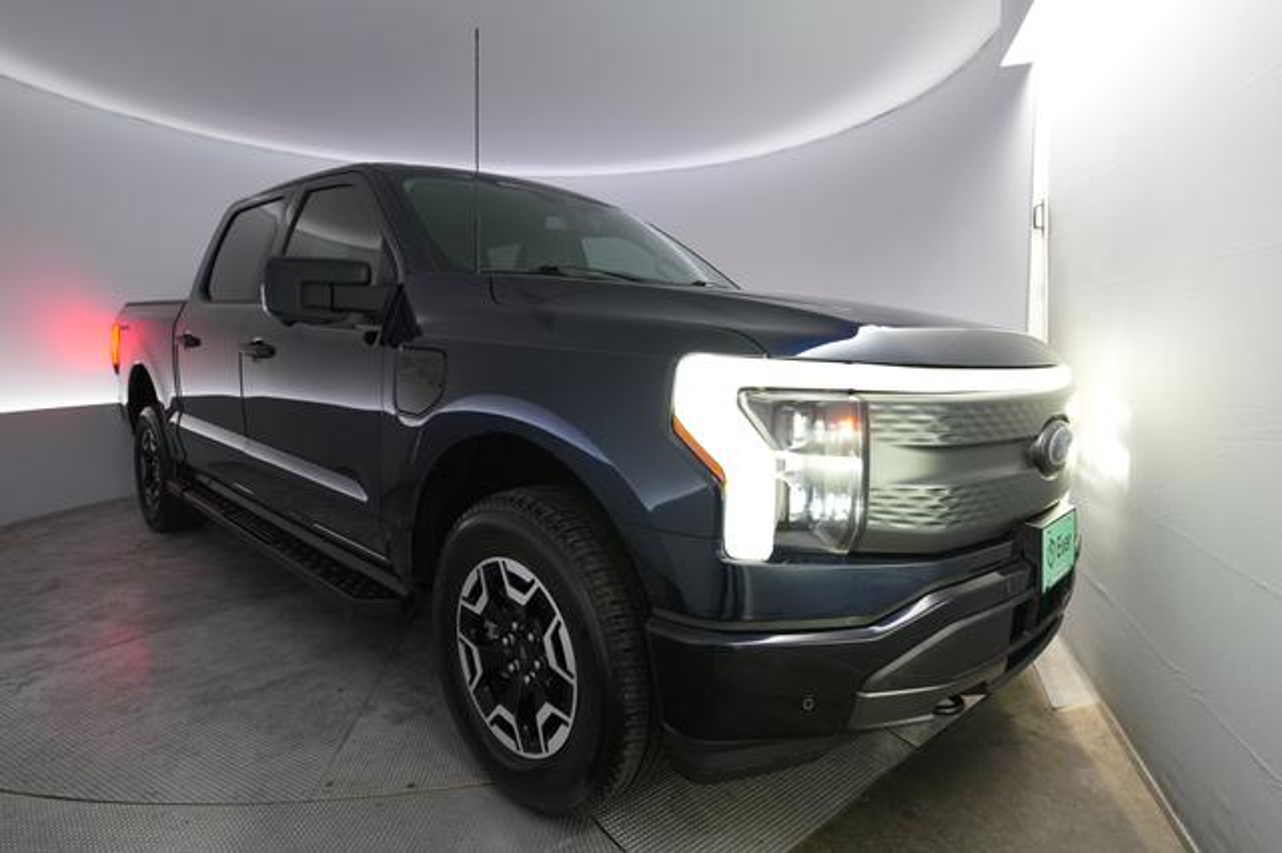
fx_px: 712
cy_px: 426
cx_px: 641
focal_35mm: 20
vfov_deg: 61.9
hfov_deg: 84.0
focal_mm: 20
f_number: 3.2
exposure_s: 1/160
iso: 1600
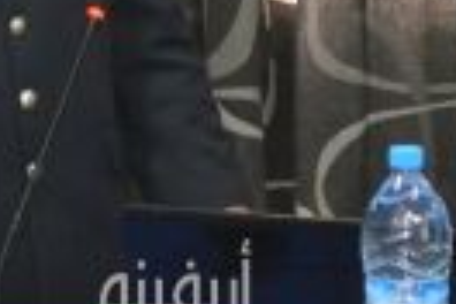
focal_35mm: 387
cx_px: -2
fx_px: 4906
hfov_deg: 5.3
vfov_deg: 3.5
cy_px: -111
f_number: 5.6
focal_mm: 55
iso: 2800
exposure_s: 1/60
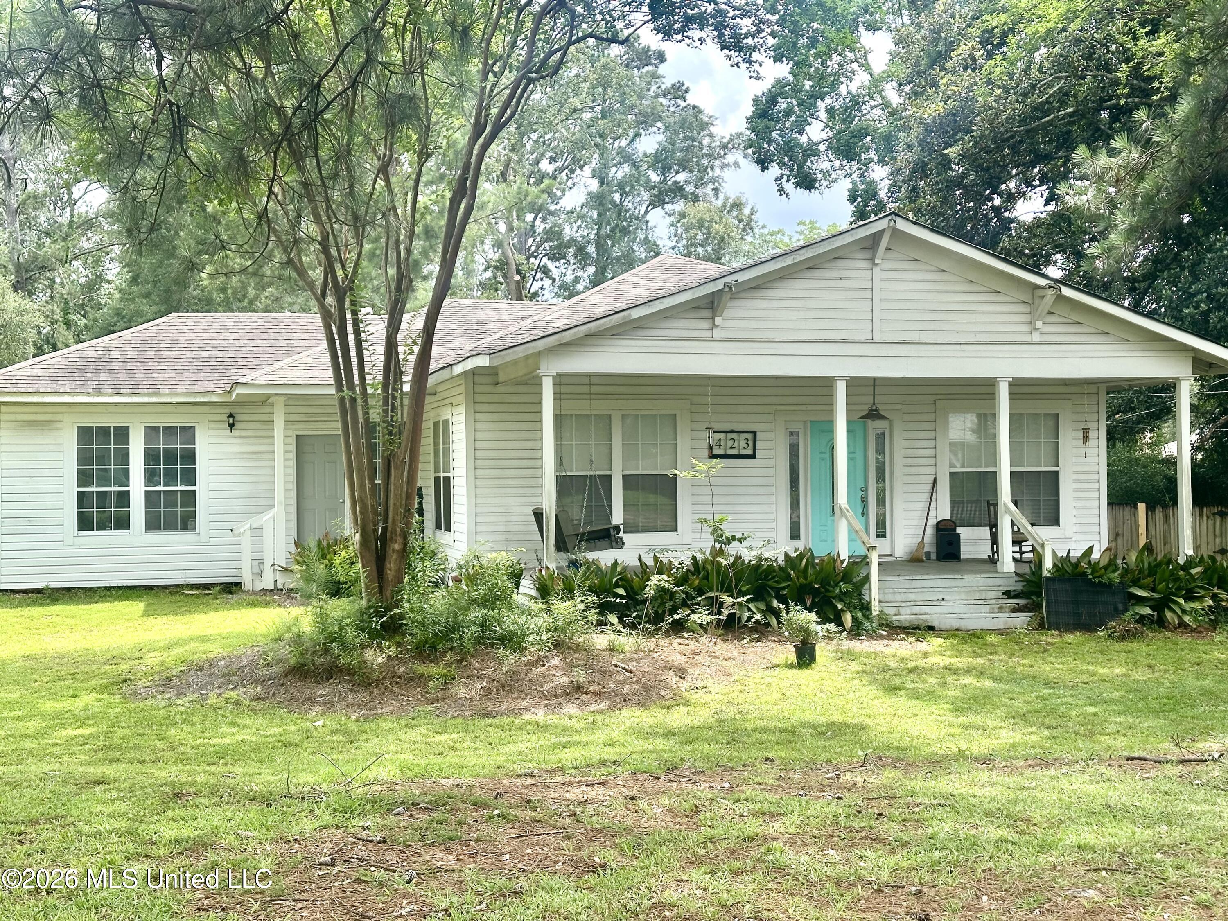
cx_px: 614
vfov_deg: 30.3
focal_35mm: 48
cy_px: 460
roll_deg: +0.3
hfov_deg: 39.7
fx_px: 1703
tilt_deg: +0.7
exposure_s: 1/803
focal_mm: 6.86
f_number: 1.78
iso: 64
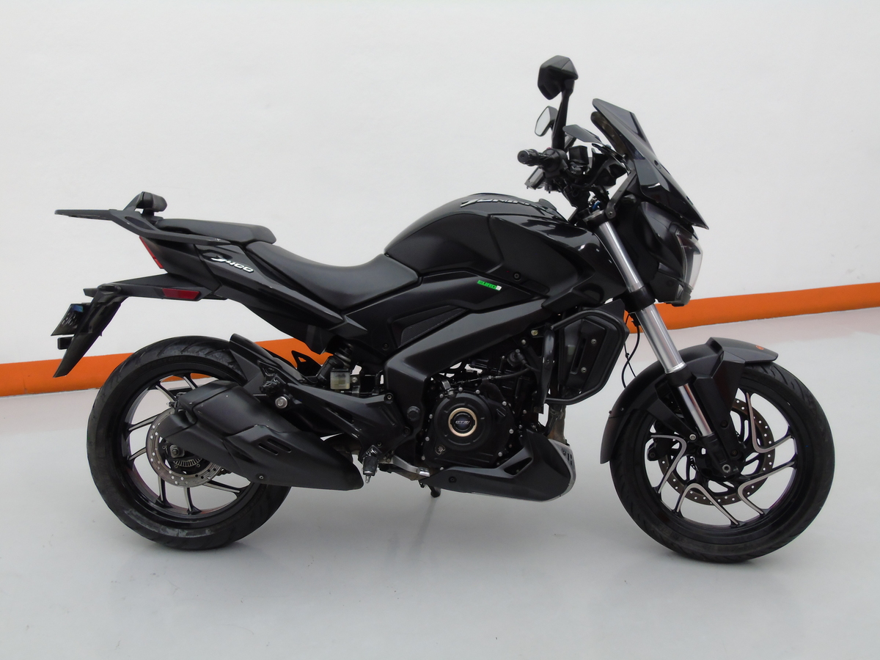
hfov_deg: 61.7
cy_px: 330
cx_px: 440
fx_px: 737
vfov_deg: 48.2
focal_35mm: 29
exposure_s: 1/30
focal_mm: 5.2
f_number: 3.6
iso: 160
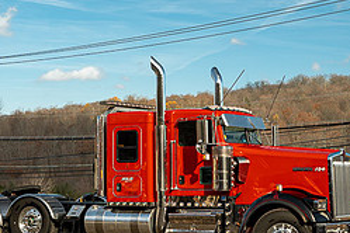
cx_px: 149
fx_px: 1021
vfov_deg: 13.0
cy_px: 114
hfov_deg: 19.4
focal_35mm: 105
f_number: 5
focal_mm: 45
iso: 100
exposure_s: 1/250
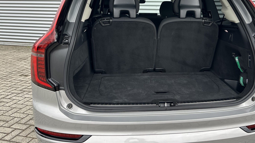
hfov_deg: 60.5
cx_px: 152
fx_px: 216
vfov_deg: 36.1
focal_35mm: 32
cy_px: 41
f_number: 1.78
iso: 80
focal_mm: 6.86
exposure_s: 1/767
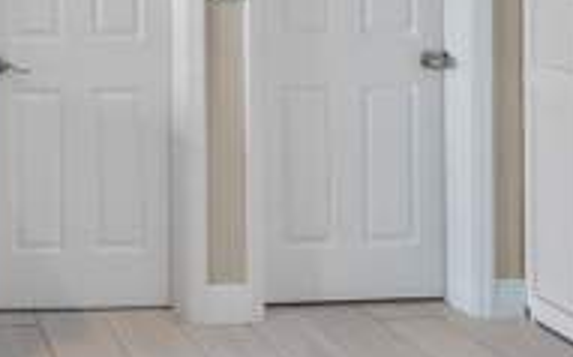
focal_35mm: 41
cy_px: -39
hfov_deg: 36.1
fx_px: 640
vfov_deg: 28.3
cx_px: -132
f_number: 4
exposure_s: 1/160
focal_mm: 16
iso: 500
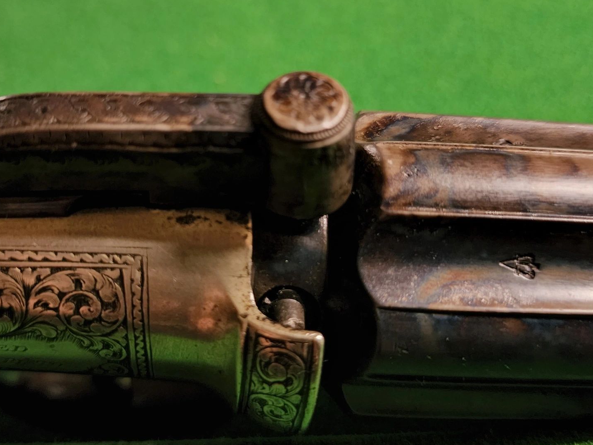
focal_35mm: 41
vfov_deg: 35.1
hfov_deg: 45.7
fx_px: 702
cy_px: 197
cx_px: 259
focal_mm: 6.4
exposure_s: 1/24
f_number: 1.8
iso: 500
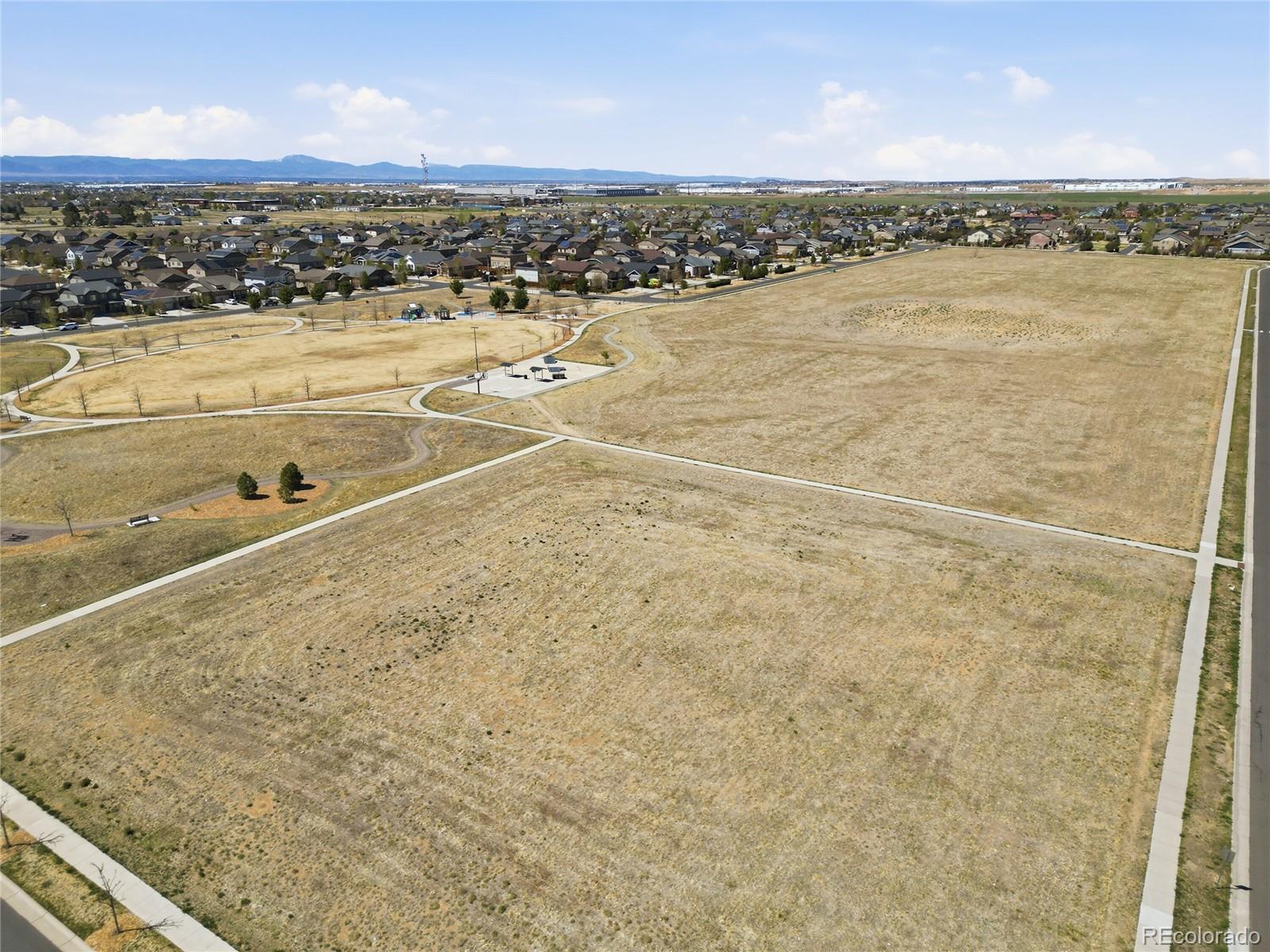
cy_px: 476
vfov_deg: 56.8
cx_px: 635
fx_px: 881
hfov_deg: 71.6
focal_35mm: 24
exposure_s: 1/3200
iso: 100
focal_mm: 6.7
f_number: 1.7
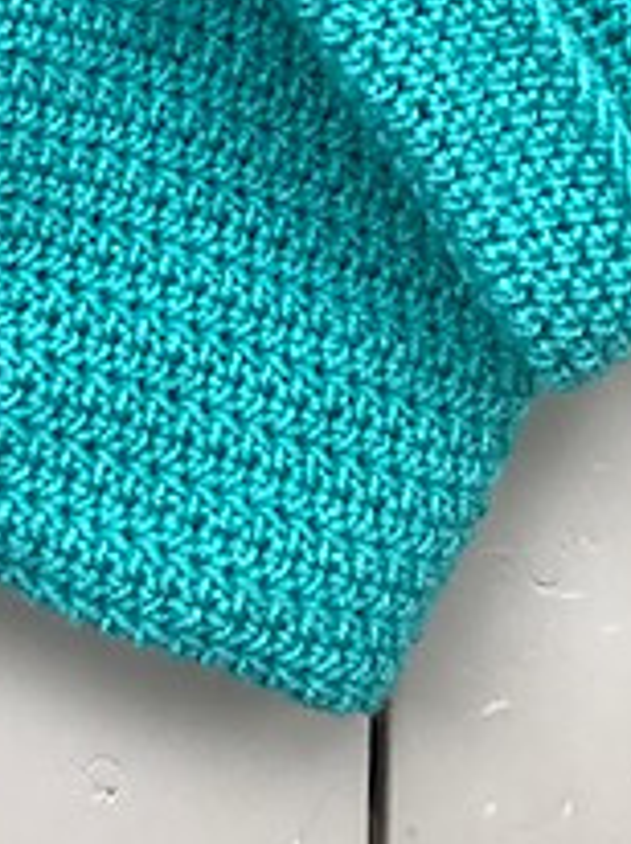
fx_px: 2119
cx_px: 4
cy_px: -361
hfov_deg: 16.6
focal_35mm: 87
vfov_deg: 20.0
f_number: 1.8
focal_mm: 3.99
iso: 25
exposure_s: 1/50
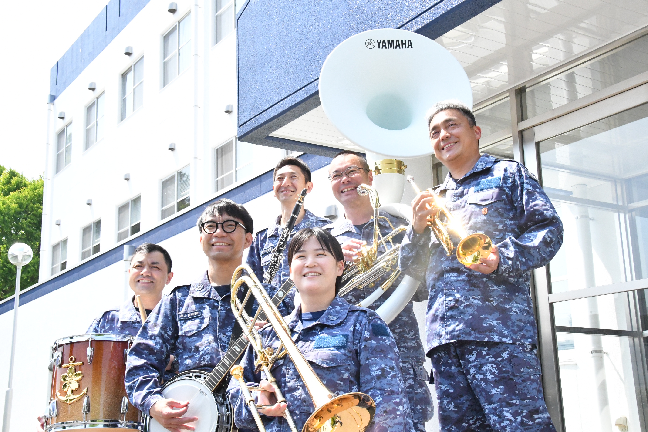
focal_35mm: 48
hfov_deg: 41.1
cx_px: 324
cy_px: 216
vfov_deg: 28.1
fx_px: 864
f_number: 16
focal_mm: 32
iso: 5000
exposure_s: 1/1000
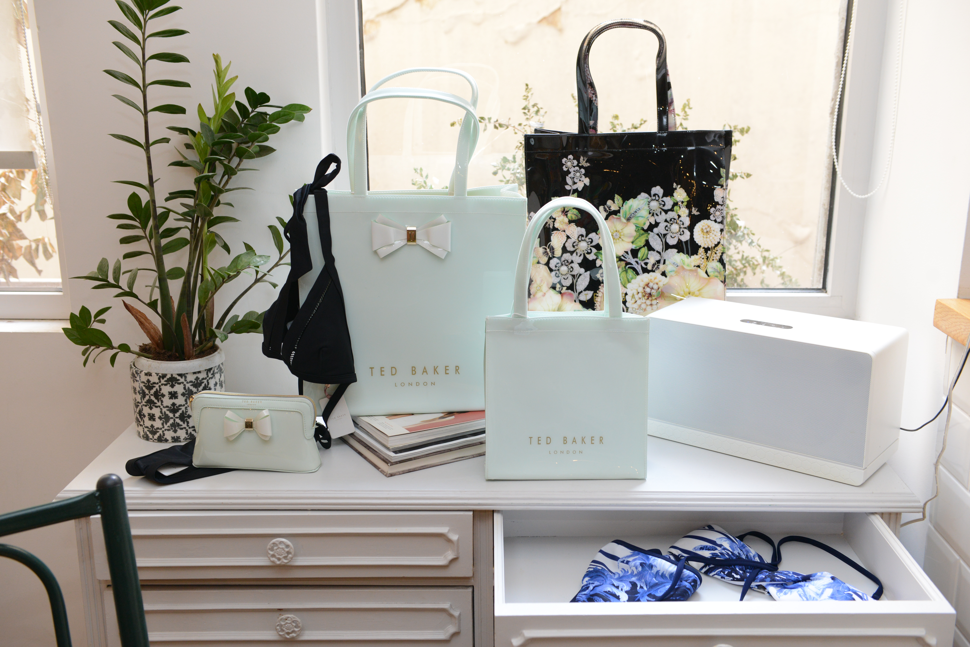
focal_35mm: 38
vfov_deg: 35.1
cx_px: 485
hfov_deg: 50.7
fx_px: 1024
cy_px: 324
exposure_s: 1/125
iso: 1250
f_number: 4.5
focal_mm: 38
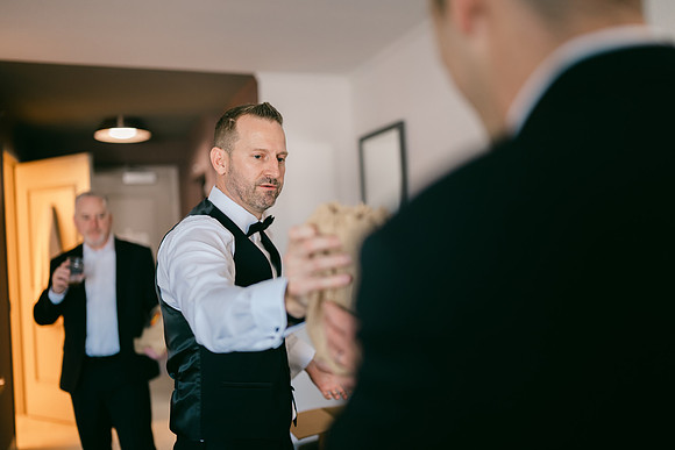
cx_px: 338
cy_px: 225
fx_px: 656
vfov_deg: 37.9
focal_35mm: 35
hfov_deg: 54.4
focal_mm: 35
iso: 400
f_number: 1.2
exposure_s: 1/160
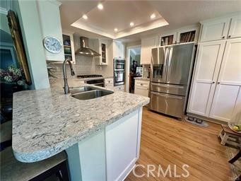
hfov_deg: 102.0
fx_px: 98
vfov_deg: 85.7
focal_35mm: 14
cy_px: 90
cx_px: 120
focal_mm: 2.22
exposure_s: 1/60
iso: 160
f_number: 2.2
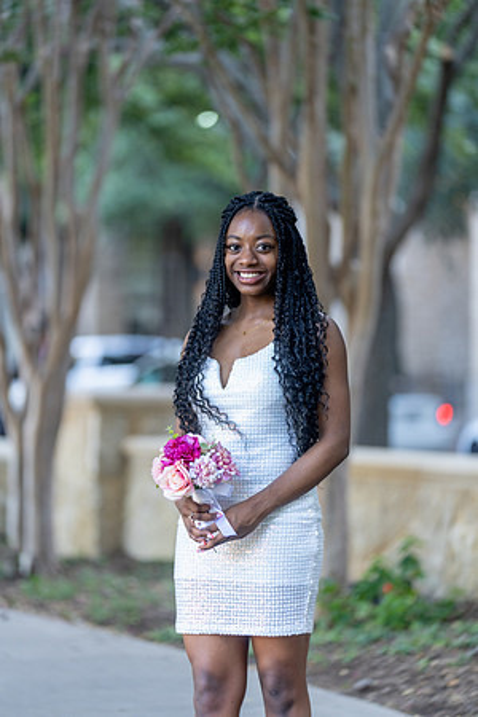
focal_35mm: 150
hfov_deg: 9.1
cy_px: 358
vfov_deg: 13.7
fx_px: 2987
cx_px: 239
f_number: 2.8
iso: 640
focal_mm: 150
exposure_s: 1/320
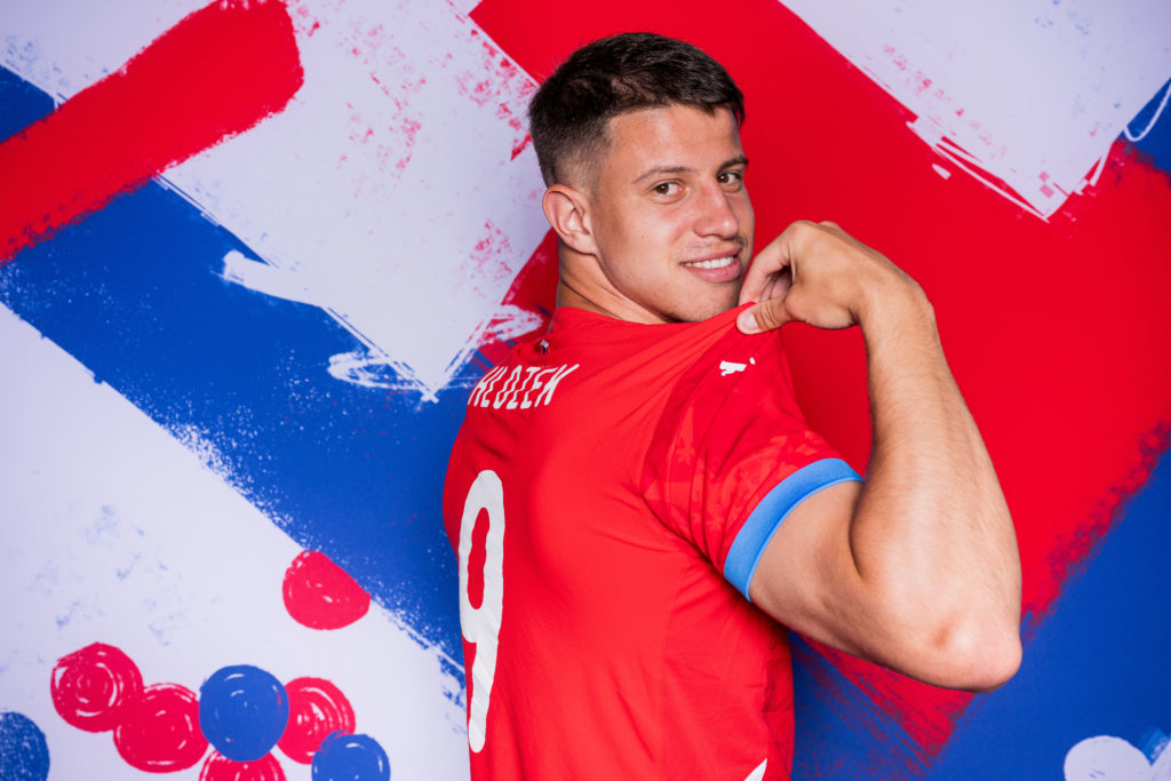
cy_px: 390
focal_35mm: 44
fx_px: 1431
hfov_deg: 44.5
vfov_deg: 30.5
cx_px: 586
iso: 200
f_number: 6.3
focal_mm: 44
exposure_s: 1/200
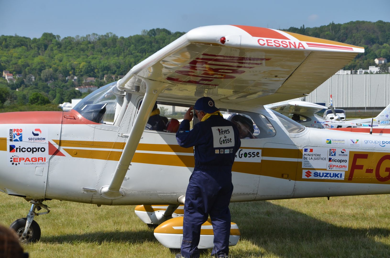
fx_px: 1167
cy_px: 129
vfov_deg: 12.6
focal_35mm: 108
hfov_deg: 19.0
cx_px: 195
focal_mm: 72
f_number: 7.1
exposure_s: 1/800
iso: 200
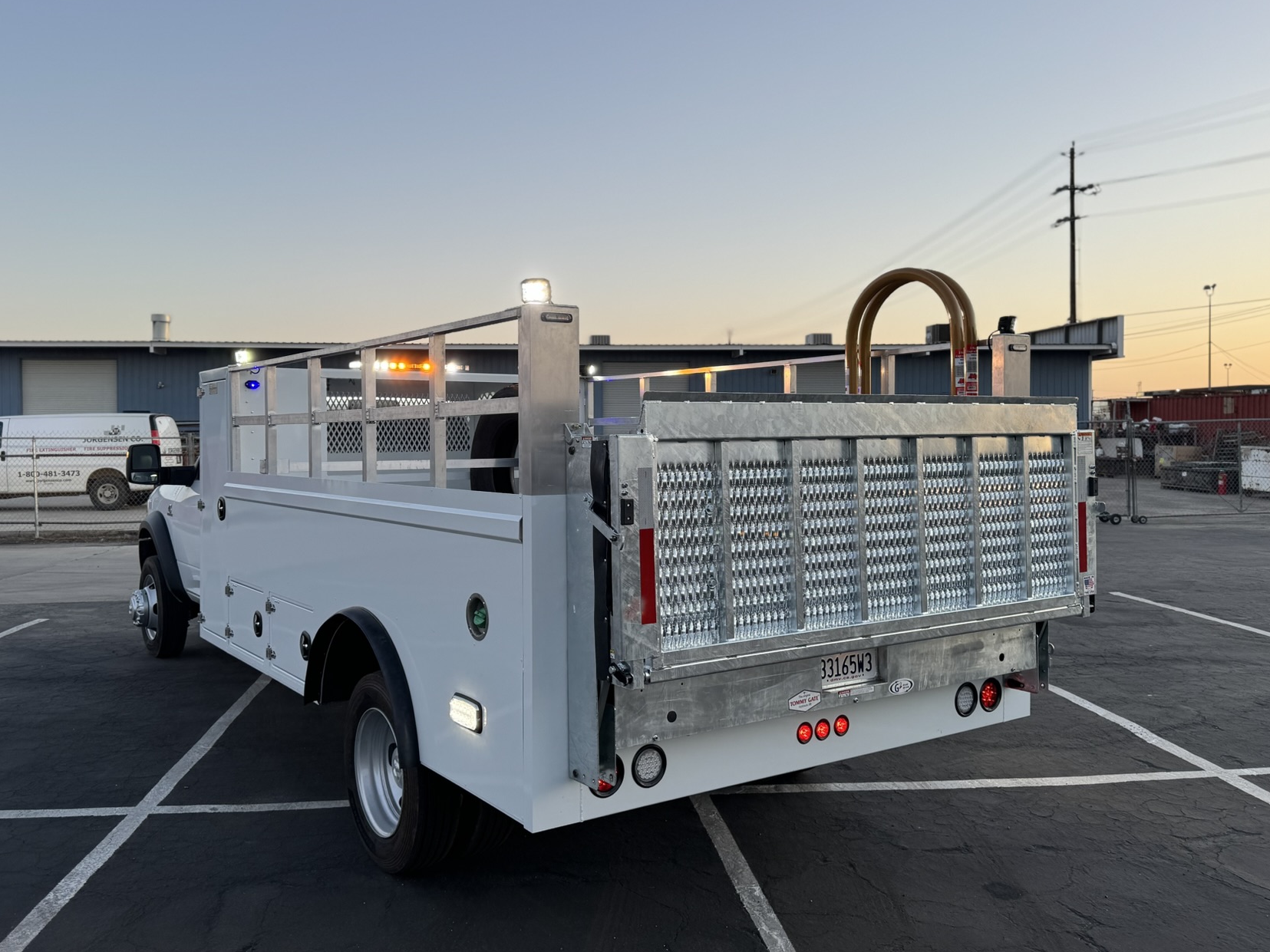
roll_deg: -0.2
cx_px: 594
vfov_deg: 48.2
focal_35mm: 29
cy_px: 450
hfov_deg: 61.6
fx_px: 1064
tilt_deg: -0.9
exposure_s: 1/268
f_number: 1.78
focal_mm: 6.76
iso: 80
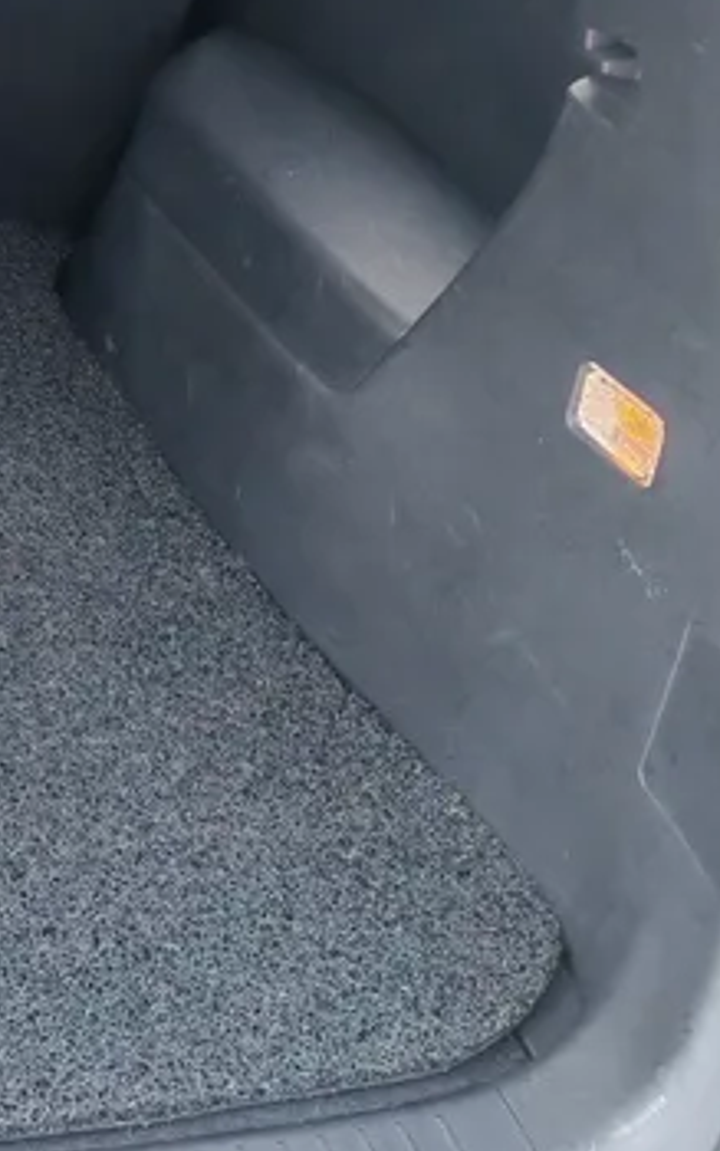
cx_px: -473
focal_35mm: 63
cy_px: 237
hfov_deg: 17.7
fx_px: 1976
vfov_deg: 31.6
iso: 50
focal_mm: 5.52
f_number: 1.95
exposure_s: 1/220
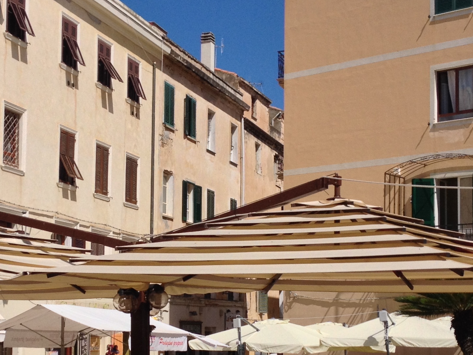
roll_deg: -0.4
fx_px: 1080
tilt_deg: +1.7
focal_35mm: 79
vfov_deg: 18.6
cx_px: 198
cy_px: 250
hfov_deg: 24.7
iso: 50
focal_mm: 4.28
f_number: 2.4
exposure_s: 1/2907
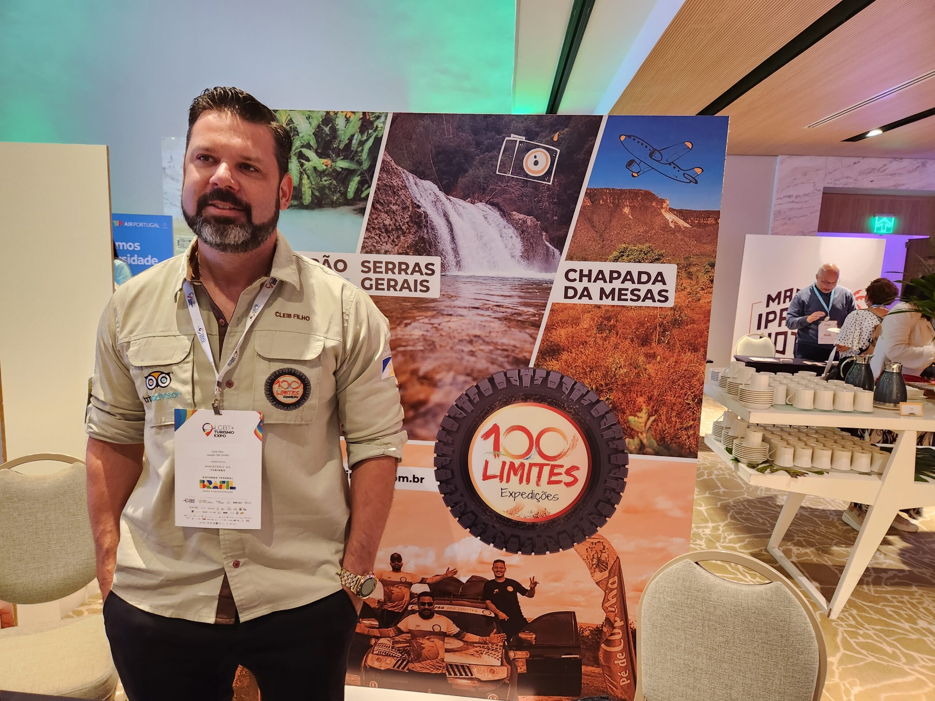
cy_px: 350
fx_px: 621
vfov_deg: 58.9
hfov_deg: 73.9
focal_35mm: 23
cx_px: 468
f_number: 1.8
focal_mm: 5.4
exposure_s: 1/40
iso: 640
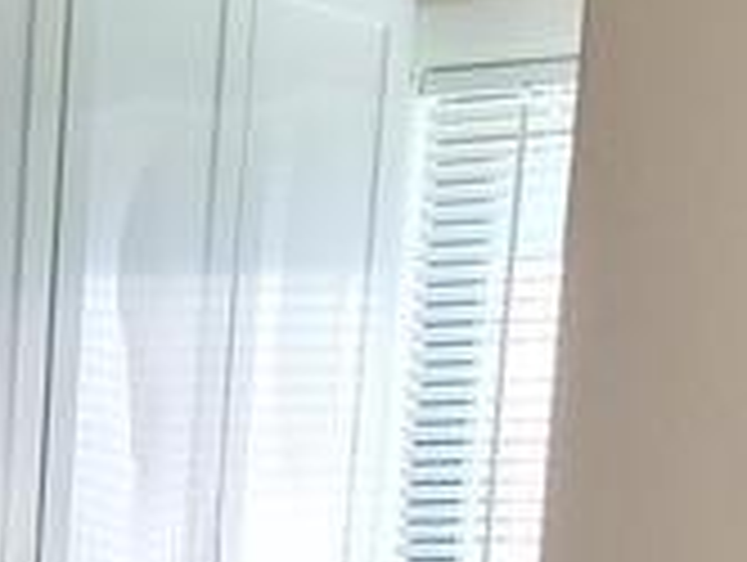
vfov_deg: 8.0
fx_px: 3652
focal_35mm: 169
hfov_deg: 10.9
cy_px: 1407
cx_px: -585
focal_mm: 5.4
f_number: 1.8
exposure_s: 1/119
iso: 200
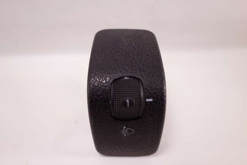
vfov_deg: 43.7
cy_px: 84
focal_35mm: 30
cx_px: 118
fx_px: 206
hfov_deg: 61.9
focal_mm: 10.4
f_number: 2.2
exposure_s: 1/100
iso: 125
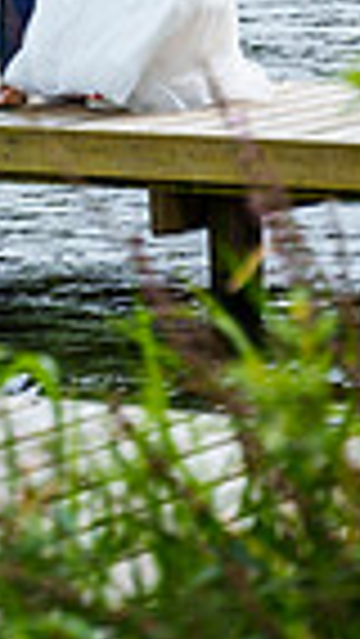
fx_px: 4221
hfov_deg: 4.9
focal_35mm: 249
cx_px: 112
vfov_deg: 8.5
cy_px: -284
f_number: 3.2
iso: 200
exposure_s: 1/2500
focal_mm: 75
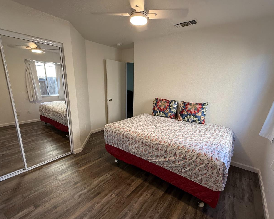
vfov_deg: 76.9
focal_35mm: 17
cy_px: 115
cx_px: 144
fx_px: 138
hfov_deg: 89.6
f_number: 2.2
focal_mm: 2.22
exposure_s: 1/100
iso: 125
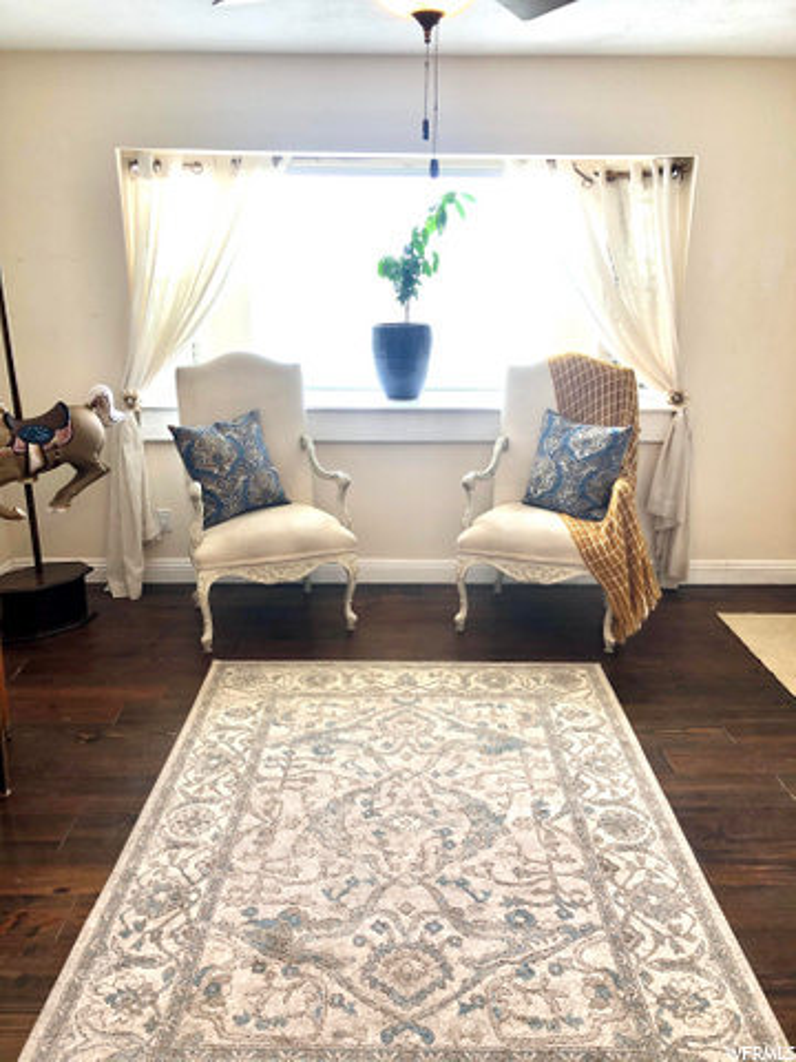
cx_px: 398
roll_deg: +0.0
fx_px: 858
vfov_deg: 63.4
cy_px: 531
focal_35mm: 28
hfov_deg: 49.7
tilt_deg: -18.7
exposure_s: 1/120
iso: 160
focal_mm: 3.99
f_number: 1.8
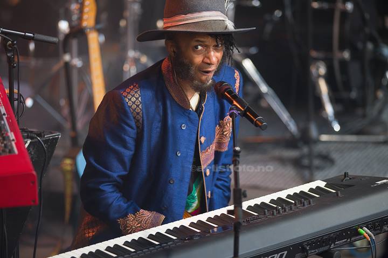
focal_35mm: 300
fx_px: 3231
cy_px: 129
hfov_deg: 6.9
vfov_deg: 4.6
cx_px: 194
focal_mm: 300
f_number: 2.8
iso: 1000
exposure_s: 1/1000
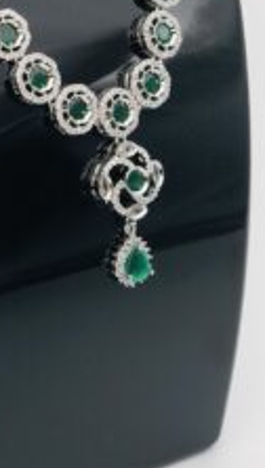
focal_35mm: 142
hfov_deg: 8.5
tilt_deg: -21.7
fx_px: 1768
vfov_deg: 14.8
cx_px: -17
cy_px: -13
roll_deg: -3.4
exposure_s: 1/100
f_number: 2.4
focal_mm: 6
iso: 16
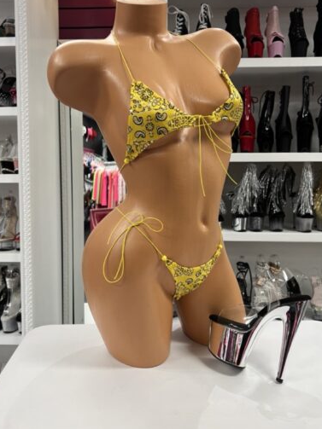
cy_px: 190
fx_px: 385
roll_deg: +0.6
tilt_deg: -2.6
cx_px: 180
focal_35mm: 31
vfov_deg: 58.2
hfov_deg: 45.3
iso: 125
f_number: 1.5
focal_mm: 5.7
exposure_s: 1/60
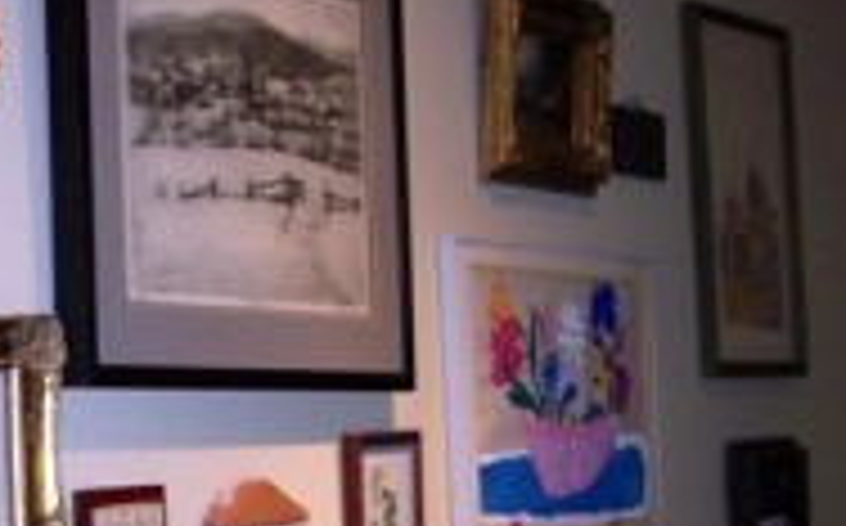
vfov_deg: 13.4
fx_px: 2211
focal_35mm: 96
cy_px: 486
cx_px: -122
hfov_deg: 20.5
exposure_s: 1/30
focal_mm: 8
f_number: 2.8
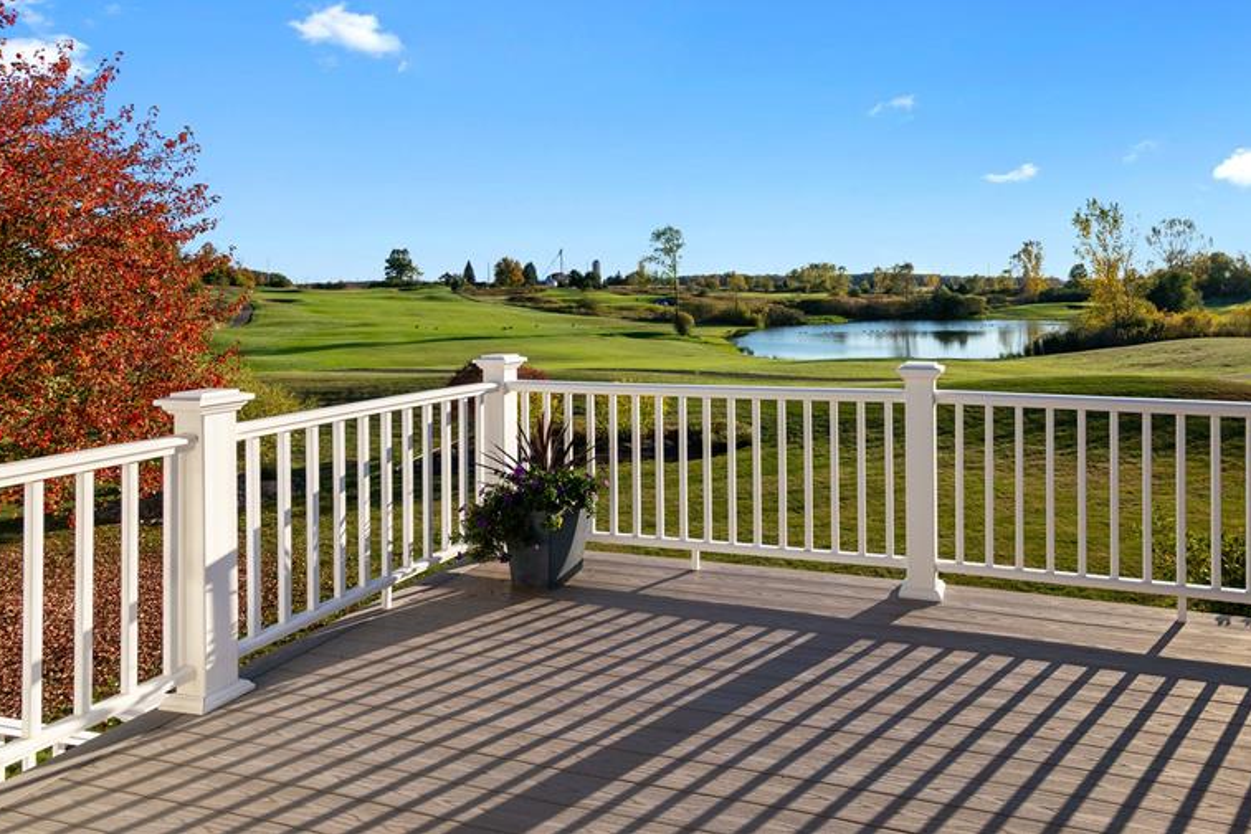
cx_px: 795
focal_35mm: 23
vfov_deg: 53.9
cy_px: 272
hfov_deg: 74.5
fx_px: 799
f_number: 9
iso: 320
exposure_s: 1/1250
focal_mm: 17
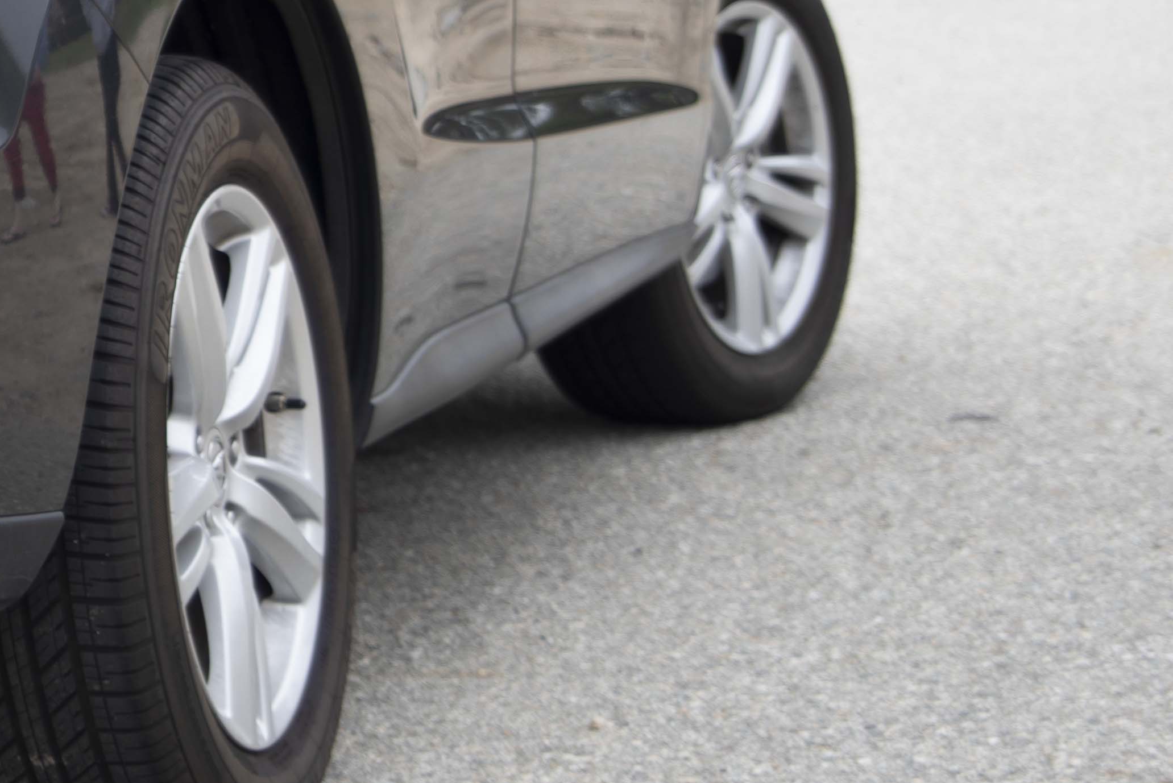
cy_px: 13
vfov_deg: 10.3
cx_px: -660
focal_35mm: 132
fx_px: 4302
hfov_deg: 14.4
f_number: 2.8
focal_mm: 37
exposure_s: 1/500
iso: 100
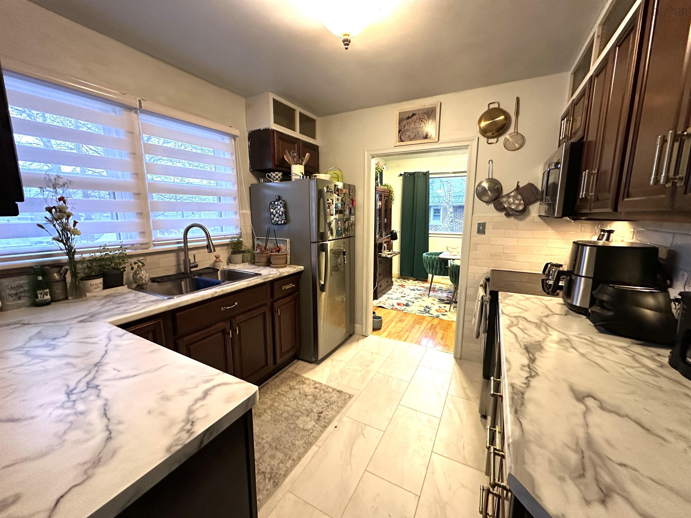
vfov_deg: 85.7
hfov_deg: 102.1
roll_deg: -0.1
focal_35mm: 14
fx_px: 279
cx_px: 346
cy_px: 259
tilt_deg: -7.1
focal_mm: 2.22
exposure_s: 1/60
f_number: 2.2
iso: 500
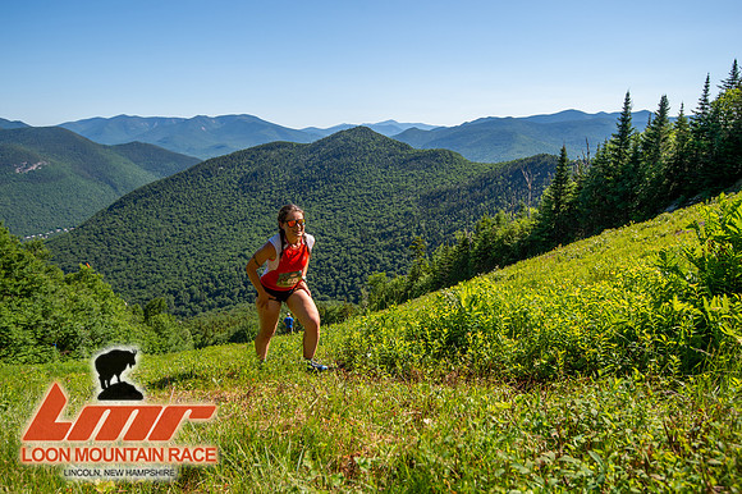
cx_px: 371
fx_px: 515
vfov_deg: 51.2
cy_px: 247
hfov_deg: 71.5
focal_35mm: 25
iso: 100
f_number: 5
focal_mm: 25
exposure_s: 1/500
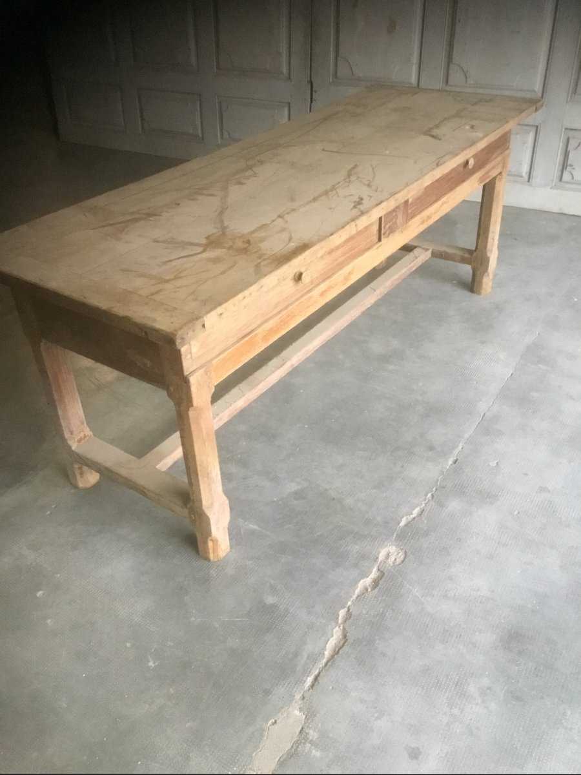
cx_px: 290
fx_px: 694
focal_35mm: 31
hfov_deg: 45.4
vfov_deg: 58.4
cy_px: 388
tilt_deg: -32.8
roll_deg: +0.9
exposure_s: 1/17
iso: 200
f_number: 2.4
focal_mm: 3.3
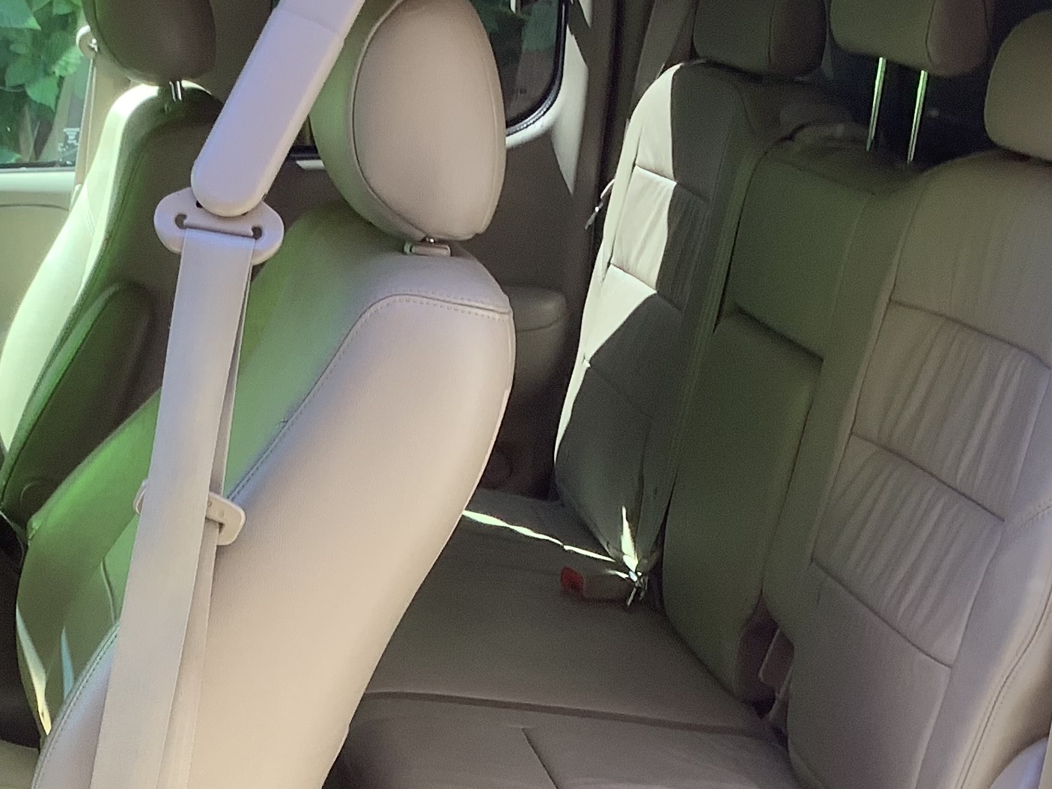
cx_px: 133
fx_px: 2188
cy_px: 697
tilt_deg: -16.9
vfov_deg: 20.1
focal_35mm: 72
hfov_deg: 26.3
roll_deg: +1.7
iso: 50
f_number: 2.4
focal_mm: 3.3
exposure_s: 1/120
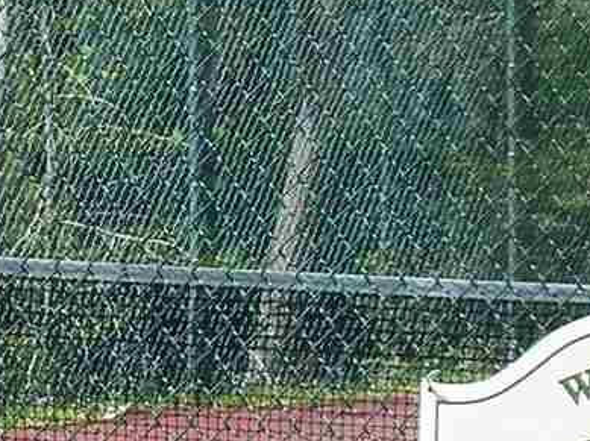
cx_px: 150
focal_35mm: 585
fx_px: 9962
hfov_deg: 3.4
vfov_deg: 2.5
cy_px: 346
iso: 125
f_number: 4
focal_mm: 13.2
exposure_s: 1/640
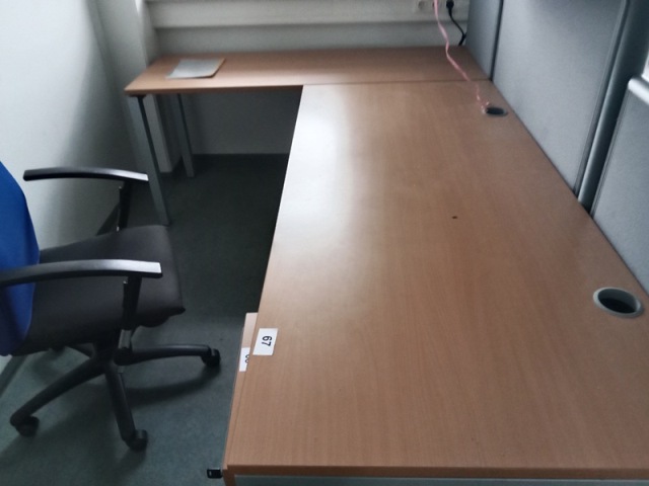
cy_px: 243
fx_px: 506
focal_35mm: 27
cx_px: 324
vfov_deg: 51.4
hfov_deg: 65.3
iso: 766
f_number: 2.2
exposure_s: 1/20
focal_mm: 3.65
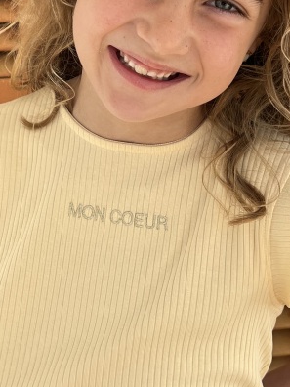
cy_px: 52
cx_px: 117
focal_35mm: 70
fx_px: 782
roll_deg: +2.0
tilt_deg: -2.4
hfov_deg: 21.0
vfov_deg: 27.0
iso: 50
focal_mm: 5.7
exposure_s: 1/894
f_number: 1.5
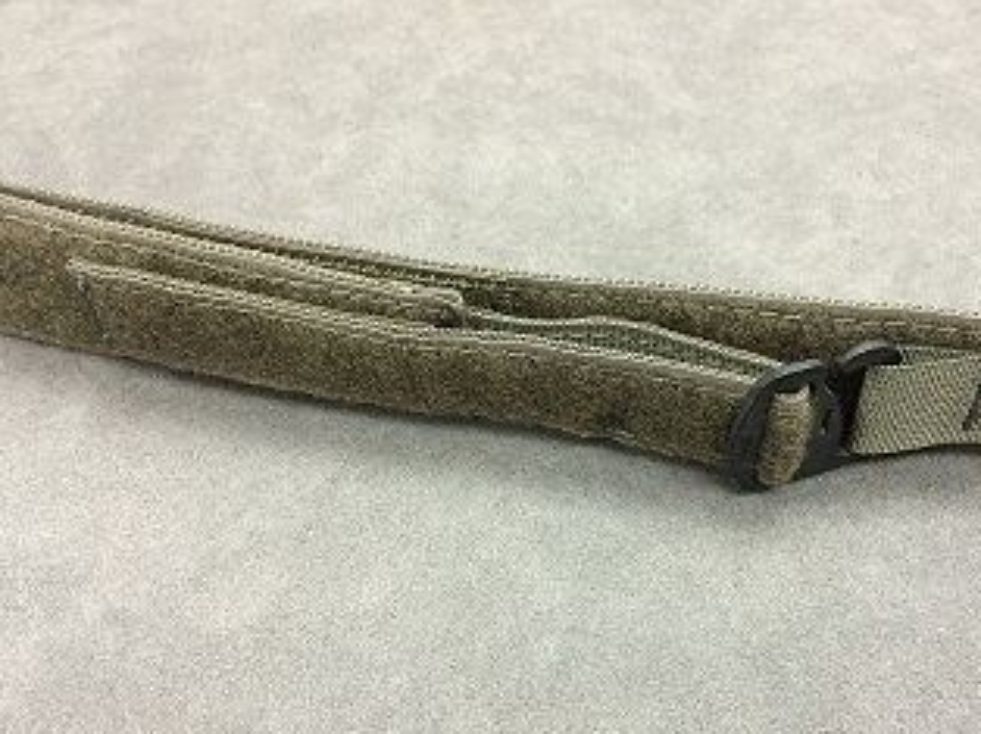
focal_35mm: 37
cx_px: 565
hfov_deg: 50.0
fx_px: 1048
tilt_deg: -48.9
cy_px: 465
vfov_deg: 38.3
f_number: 2.2
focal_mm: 4.15
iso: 80
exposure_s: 1/30
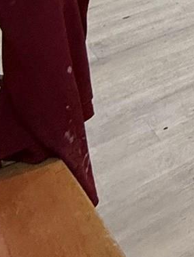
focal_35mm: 85
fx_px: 634
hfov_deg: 12.1
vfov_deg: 16.6
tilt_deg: -1.8
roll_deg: -0.6
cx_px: 523
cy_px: -276
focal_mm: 2.22
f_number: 2.2
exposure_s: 1/60
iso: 250
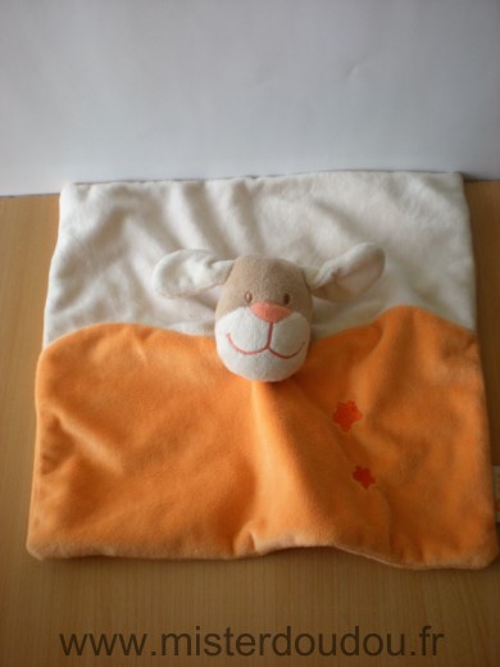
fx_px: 732
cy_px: 334
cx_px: 250
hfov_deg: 37.7
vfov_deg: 49.0
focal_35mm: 38
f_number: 3.1
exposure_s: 1/62.7
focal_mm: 6.3
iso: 91
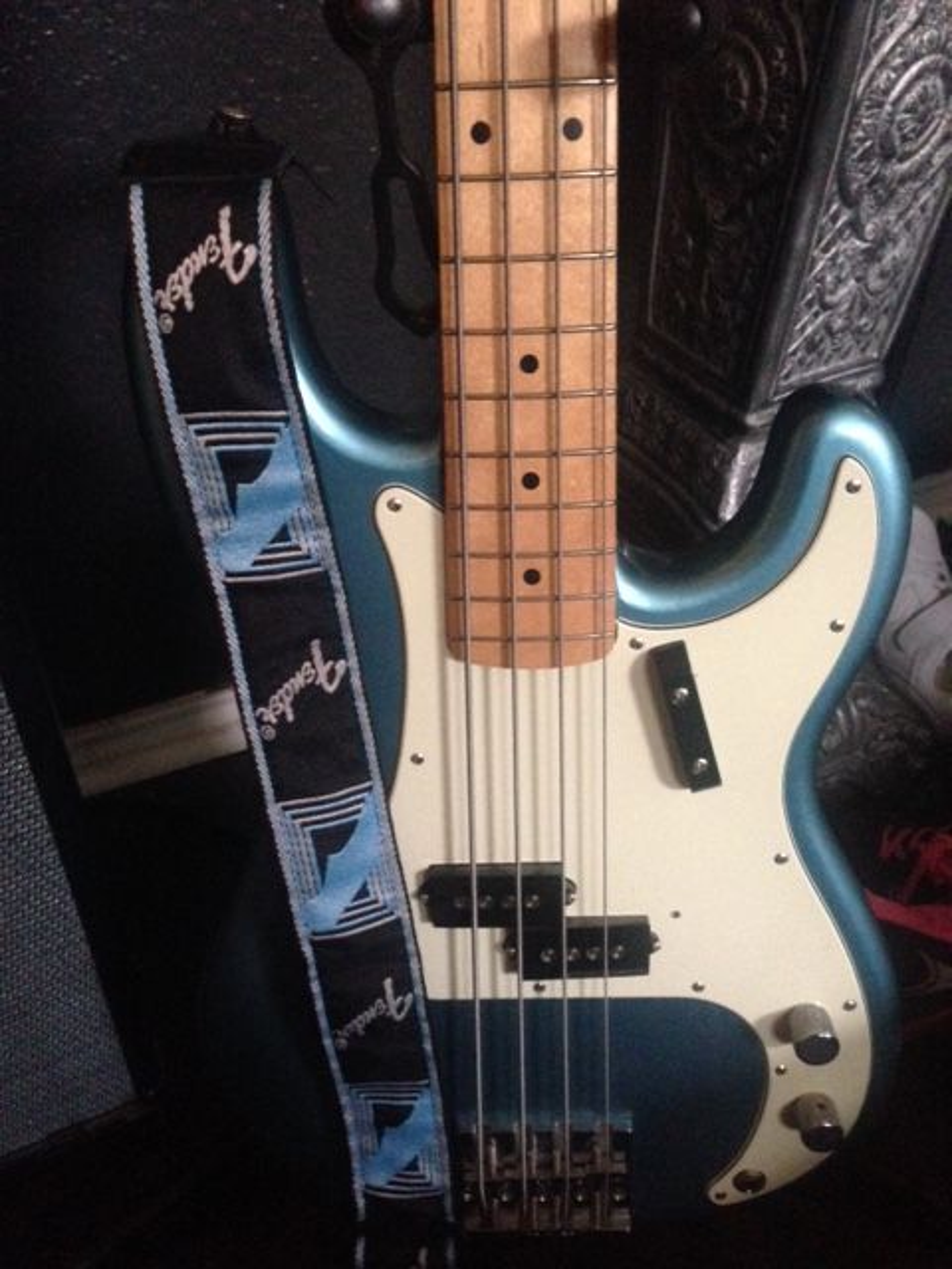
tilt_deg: -39.0
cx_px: 476
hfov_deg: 42.9
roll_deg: -0.5
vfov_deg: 55.4
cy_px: 634
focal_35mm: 33
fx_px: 1210
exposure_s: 1/15
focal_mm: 4.12
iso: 640
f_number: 2.4
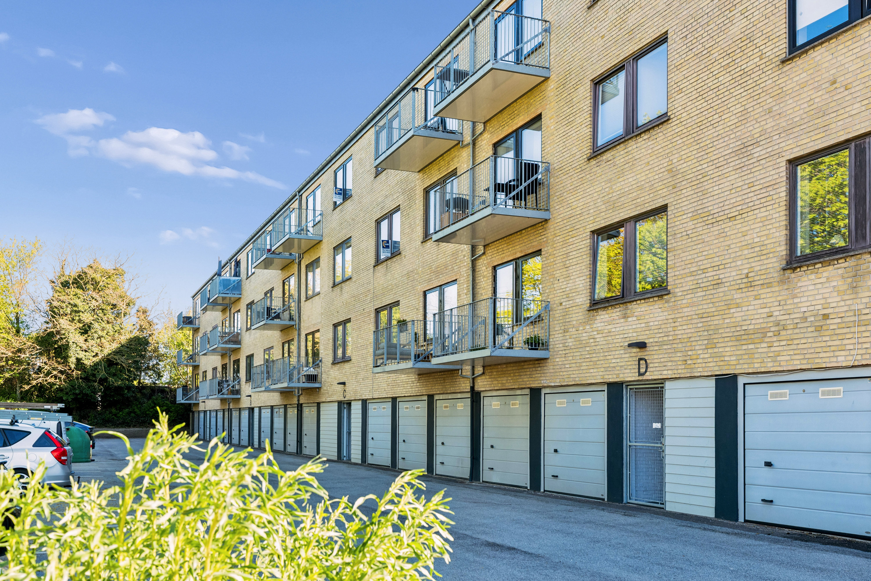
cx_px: 436
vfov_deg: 37.9
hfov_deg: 54.4
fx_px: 847
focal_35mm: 35
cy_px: 290
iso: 400
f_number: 10
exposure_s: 1/80
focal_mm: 35
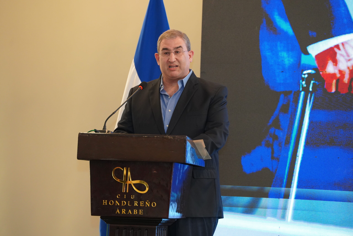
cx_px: 176
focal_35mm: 179
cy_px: 118
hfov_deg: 11.5
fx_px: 1755
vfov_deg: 7.7
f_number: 4
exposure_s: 1/200
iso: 4000
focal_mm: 179
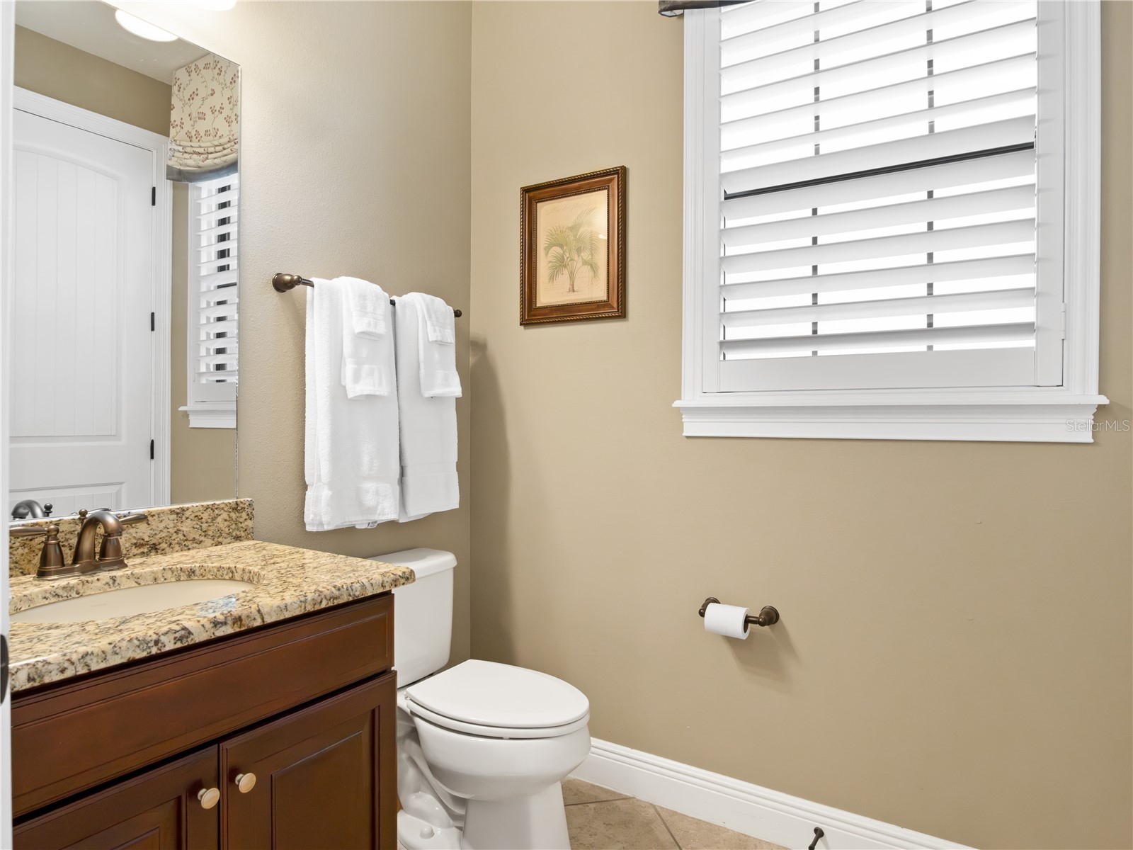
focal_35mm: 20
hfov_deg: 81.7
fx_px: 655
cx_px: 566
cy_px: 425
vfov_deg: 66.0
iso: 2500
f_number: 6.3
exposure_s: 1/60
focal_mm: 10
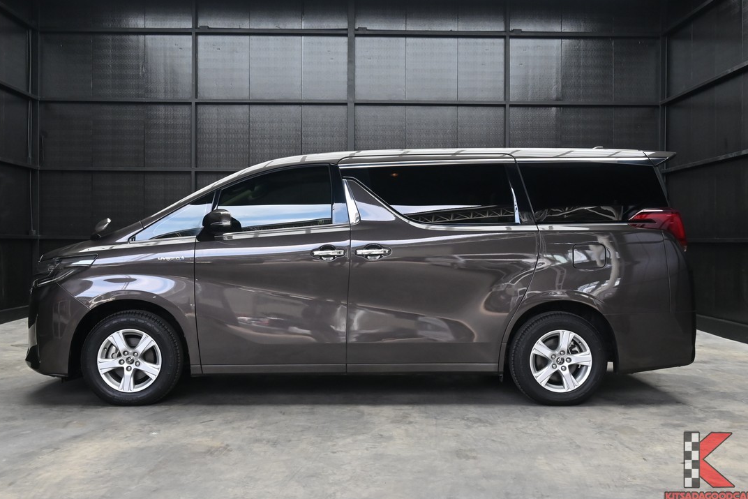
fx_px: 831
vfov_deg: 33.4
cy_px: 251
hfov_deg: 48.5
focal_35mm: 40
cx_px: 373
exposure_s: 1/250
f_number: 6.7
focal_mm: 26
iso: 800
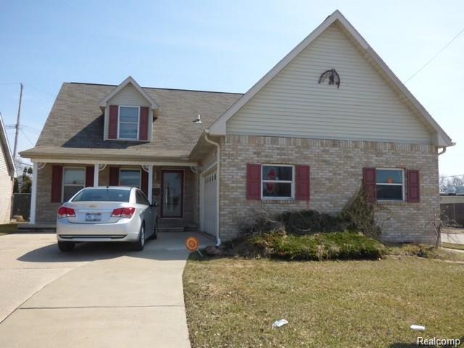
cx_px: 232
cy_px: 174
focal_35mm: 28
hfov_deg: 63.4
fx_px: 375
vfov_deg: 49.7
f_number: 4.5
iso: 400
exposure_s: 1/2000
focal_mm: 5.04
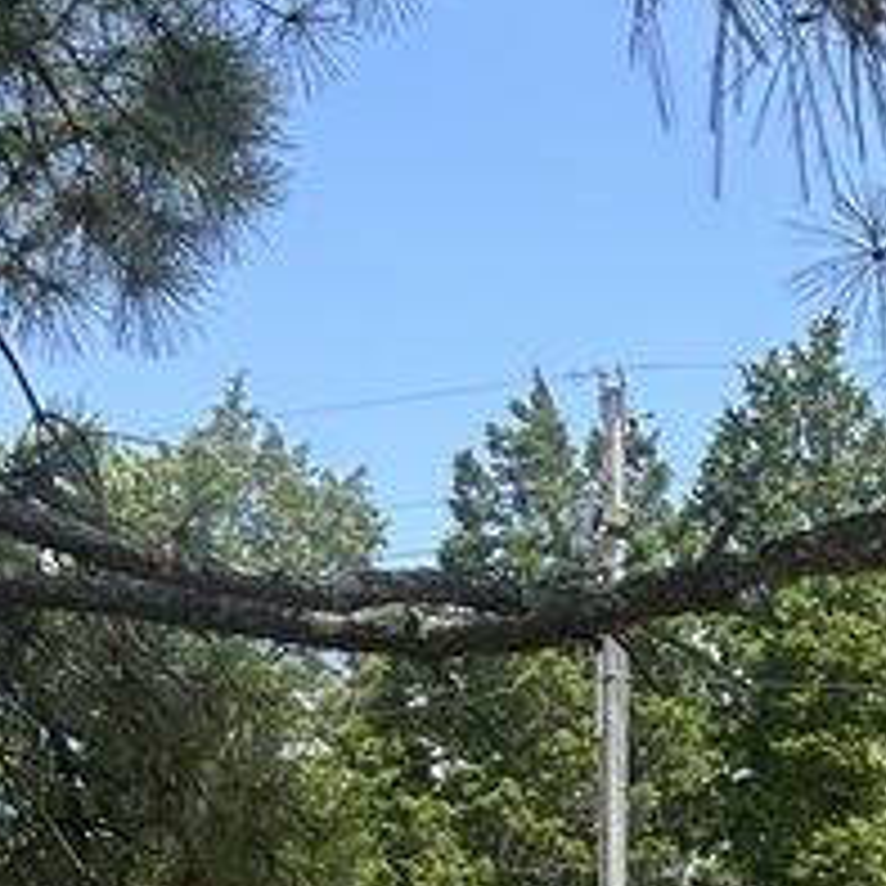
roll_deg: +1.6
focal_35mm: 112
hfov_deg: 15.0
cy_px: 1201
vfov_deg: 14.8
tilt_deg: +1.5
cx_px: 1079
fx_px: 3243
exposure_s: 1/1377
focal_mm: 5.7
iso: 50
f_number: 1.5
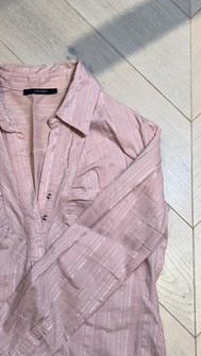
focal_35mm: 78
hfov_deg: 15.3
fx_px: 737
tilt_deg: -81.0
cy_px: 253
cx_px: 4
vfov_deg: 26.9
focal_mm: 6.76
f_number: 1.78
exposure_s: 1/50
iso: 50
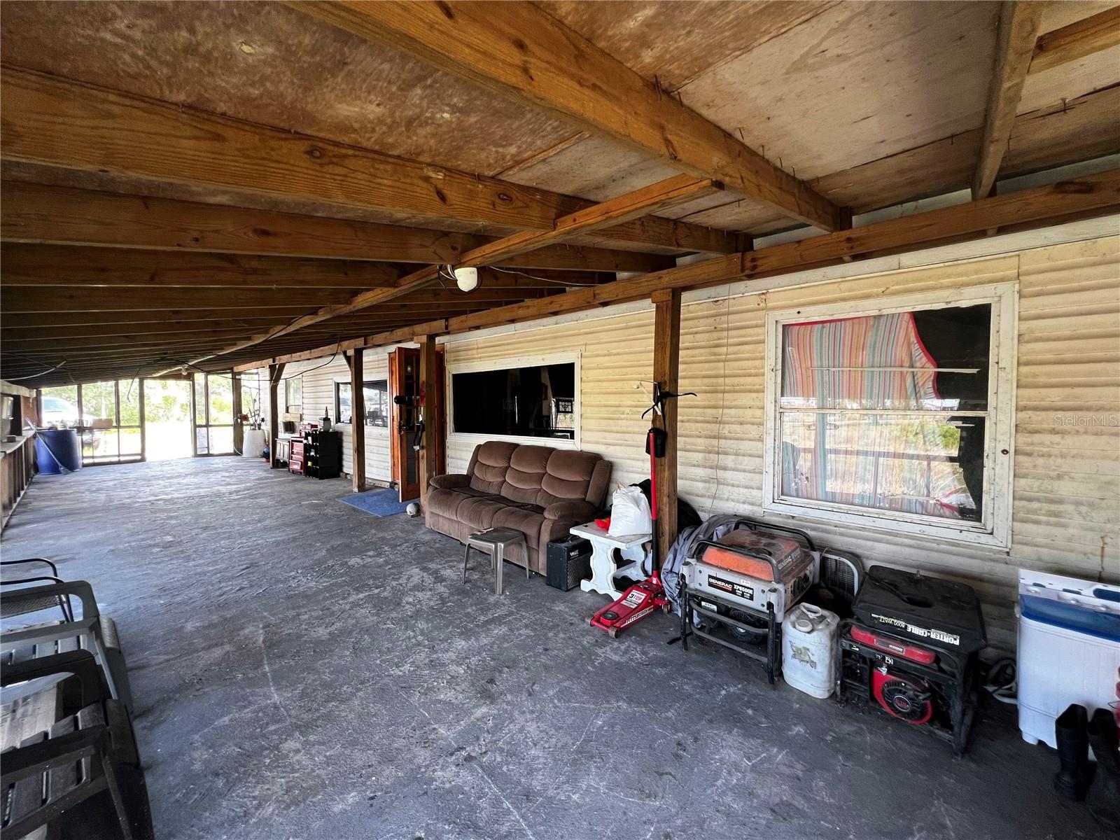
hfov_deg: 106.2
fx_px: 421
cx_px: 560
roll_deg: -0.1
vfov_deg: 89.9
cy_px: 420
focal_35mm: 13
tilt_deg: -2.9
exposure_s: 1/99
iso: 160
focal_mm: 1.57
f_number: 1.8
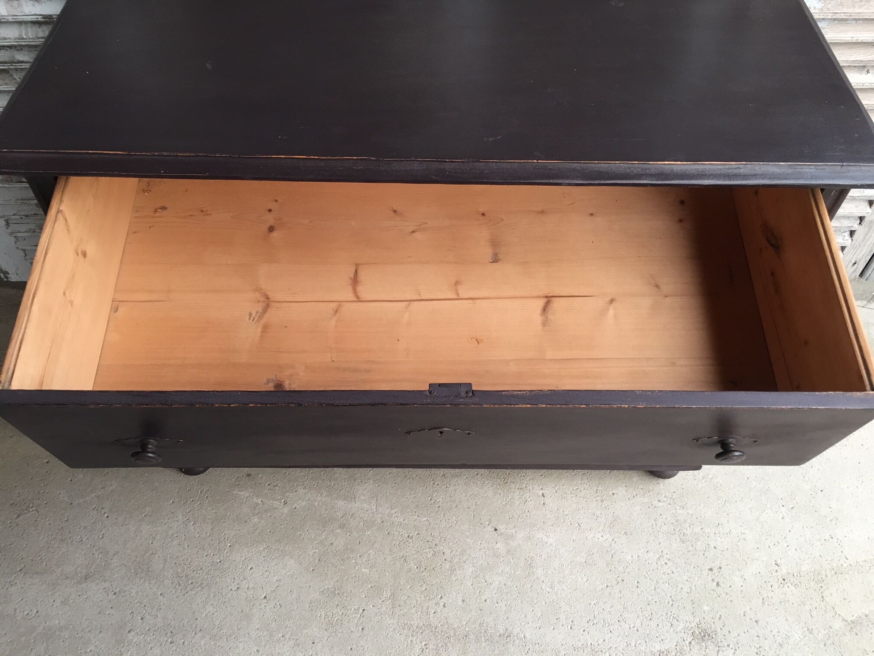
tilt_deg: -50.9
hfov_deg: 61.7
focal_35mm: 29
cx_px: 437
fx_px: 732
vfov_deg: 48.2
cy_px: 328
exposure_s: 1/33
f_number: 2.2
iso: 125
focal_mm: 4.15
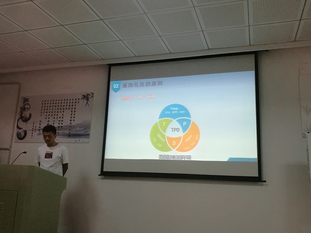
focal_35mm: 33
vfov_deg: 42.9
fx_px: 296
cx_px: 156
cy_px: 116
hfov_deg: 55.4
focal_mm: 4.5
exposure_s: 1/50
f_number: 2.2
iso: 200
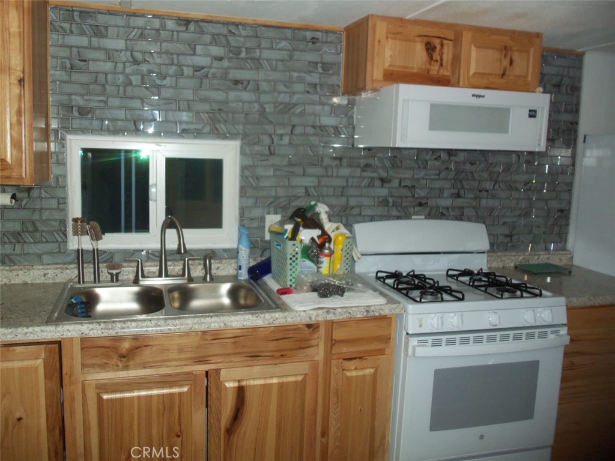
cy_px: 230
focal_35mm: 29
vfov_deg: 48.2
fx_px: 515
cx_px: 308
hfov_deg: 61.7
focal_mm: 5.2
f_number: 3.4
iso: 100
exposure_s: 1/30
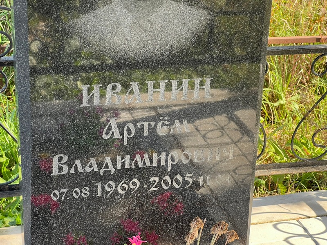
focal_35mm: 77
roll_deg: -1.8
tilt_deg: -24.3
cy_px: 122
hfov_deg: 25.3
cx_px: 164
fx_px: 727
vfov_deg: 19.1
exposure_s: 1/99
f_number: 2.8
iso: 40
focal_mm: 9
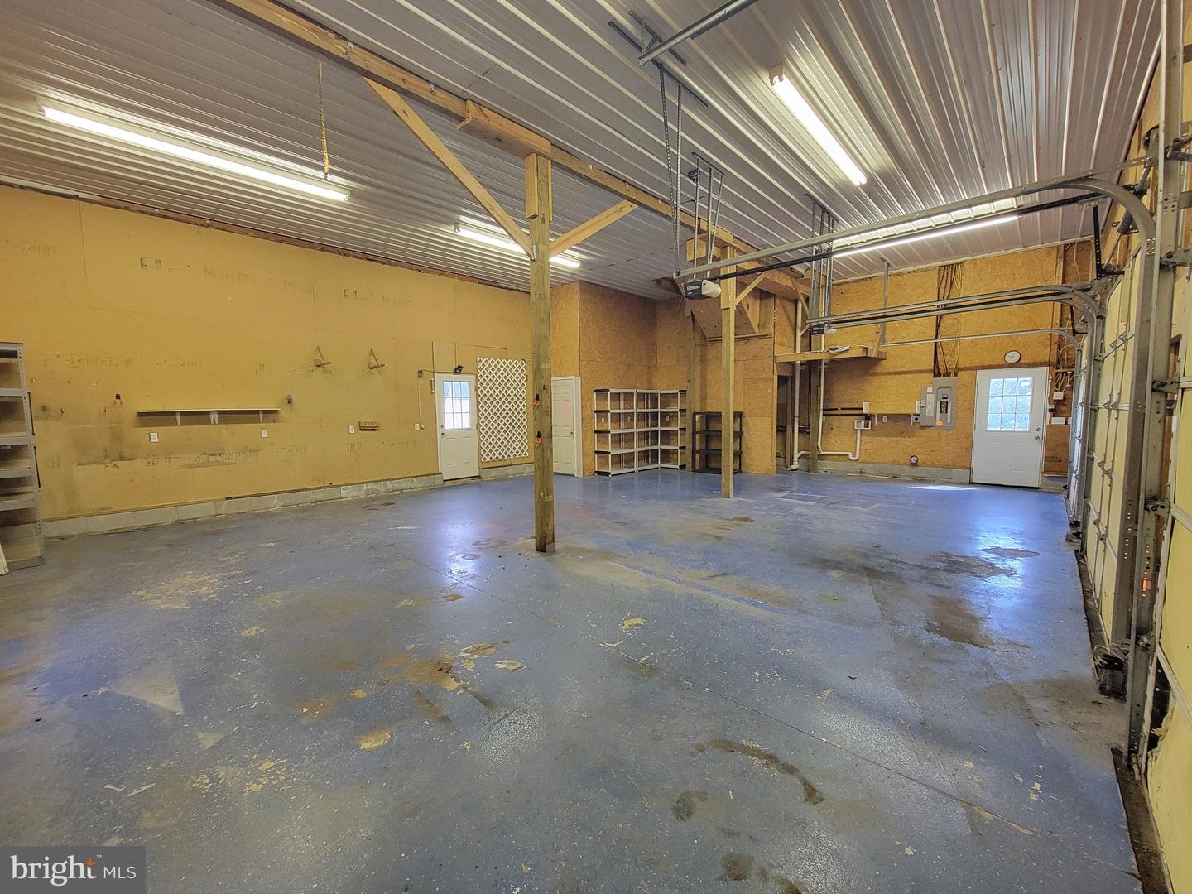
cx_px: 596
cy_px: 447
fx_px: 448
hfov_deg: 106.2
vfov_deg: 89.9
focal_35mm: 13
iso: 320
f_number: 2.2
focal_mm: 2.2
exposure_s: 1/60
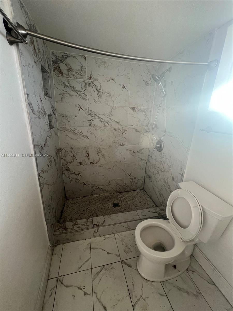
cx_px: 116
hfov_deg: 89.9
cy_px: 156
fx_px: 117
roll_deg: -2.5
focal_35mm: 13
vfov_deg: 106.2
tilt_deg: -18.4
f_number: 1.8
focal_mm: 1.57
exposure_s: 1/99
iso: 125
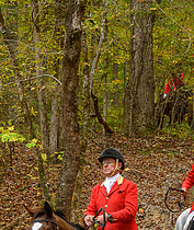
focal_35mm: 226
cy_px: 224
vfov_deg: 8.3
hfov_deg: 7.0
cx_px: 175
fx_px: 1572
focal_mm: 76
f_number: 3.2
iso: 1250
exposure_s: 1/400
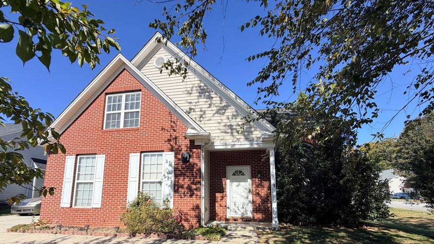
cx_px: 209
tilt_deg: +8.8
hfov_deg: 99.3
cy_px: 168
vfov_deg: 64.8
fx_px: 184
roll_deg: +0.0
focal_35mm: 16
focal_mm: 2.22
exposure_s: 1/770
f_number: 2.2
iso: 32
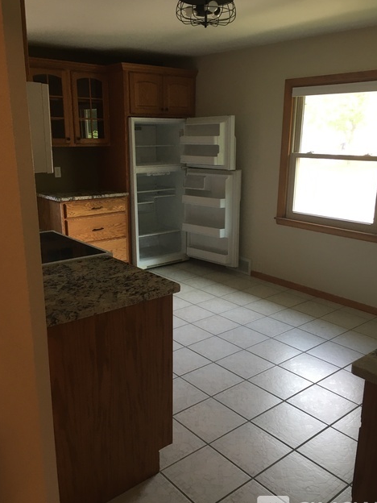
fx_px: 450
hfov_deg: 45.4
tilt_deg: -13.5
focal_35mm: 31
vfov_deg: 58.3
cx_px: 186
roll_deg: -0.6
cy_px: 259
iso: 64
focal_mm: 4.15
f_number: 2.2
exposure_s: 1/30
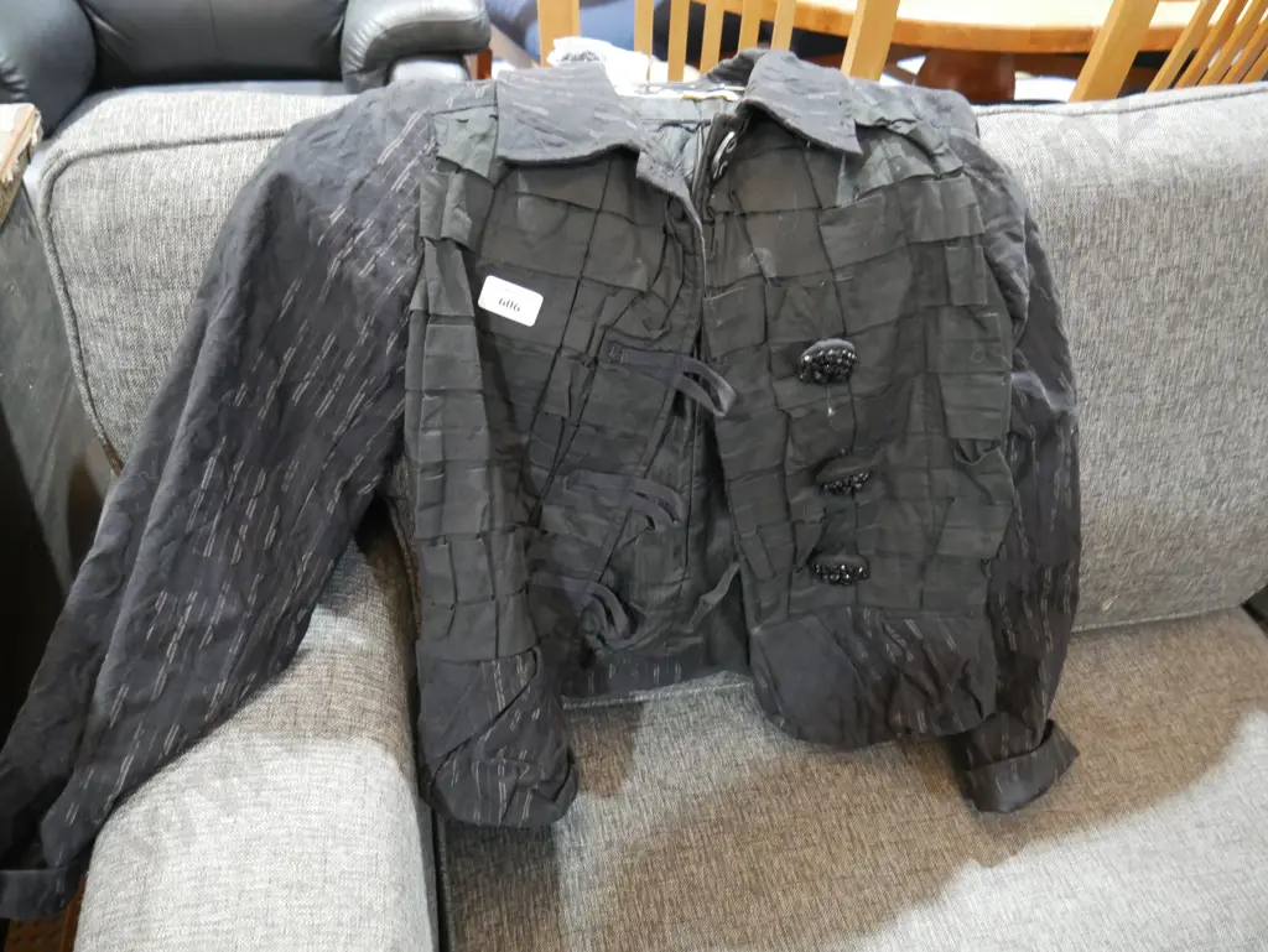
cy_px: 476
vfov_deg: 49.8
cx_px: 634
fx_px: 1026
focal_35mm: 28
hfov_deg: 63.4
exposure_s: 1/60
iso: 2500
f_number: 3.5
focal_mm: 14
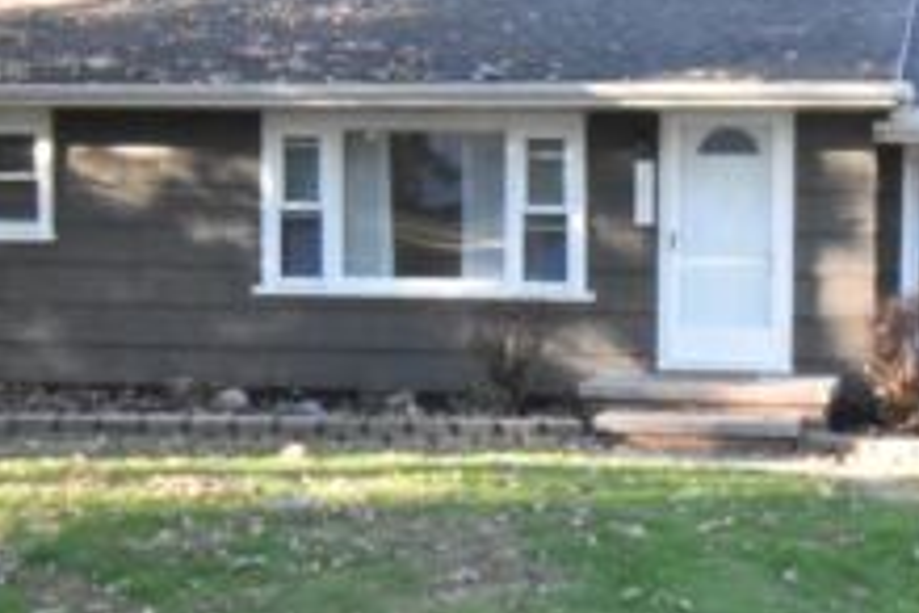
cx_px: 797
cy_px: 248
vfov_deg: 21.5
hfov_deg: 30.7
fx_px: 1608
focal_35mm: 63
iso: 5000
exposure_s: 1/20
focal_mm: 12
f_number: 22
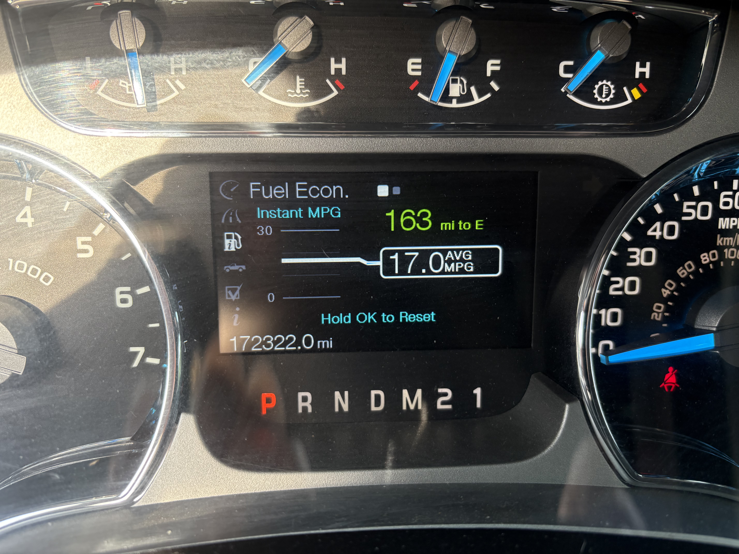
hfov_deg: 67.3
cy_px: 277
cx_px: 370
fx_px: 555
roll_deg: -1.1
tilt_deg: -25.8
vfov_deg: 53.1
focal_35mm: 26
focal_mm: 5.96
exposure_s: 1/237
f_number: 1.6
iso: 125
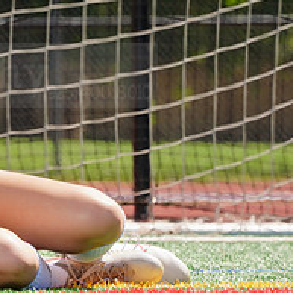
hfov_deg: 2.3
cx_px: -137
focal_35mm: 765
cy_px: 62
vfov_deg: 2.3
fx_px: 7326
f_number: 13
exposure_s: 1/250
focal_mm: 300
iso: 200
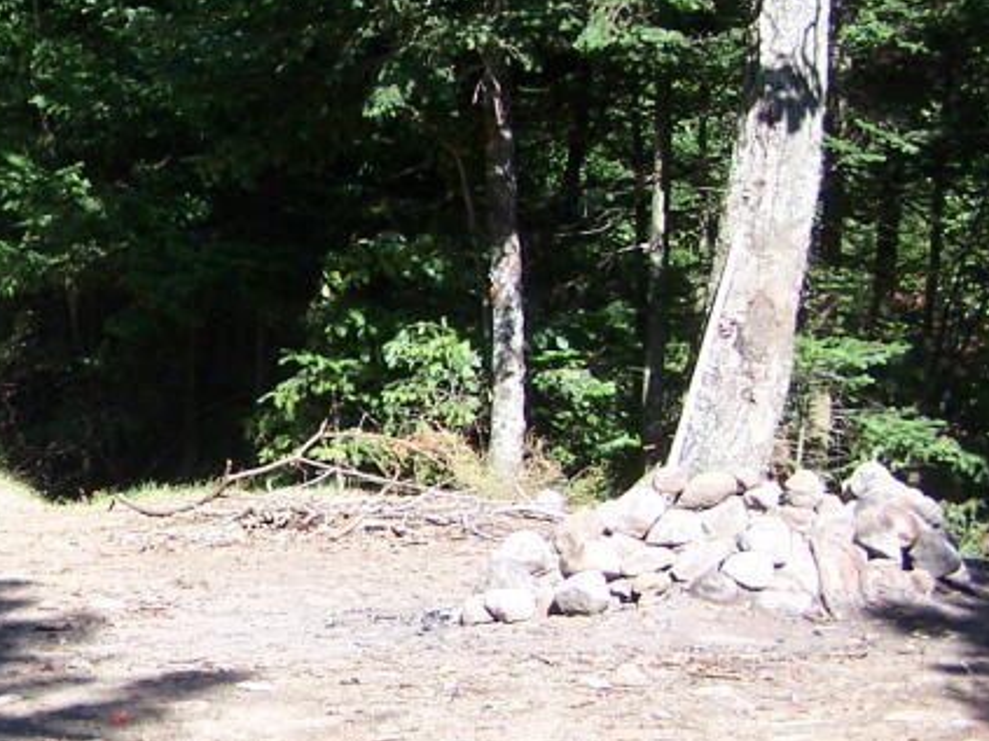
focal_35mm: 92
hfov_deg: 20.1
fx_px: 2628
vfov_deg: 16.0
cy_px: 234
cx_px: -161
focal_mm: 6.3
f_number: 2.8
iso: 80
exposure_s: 1/320
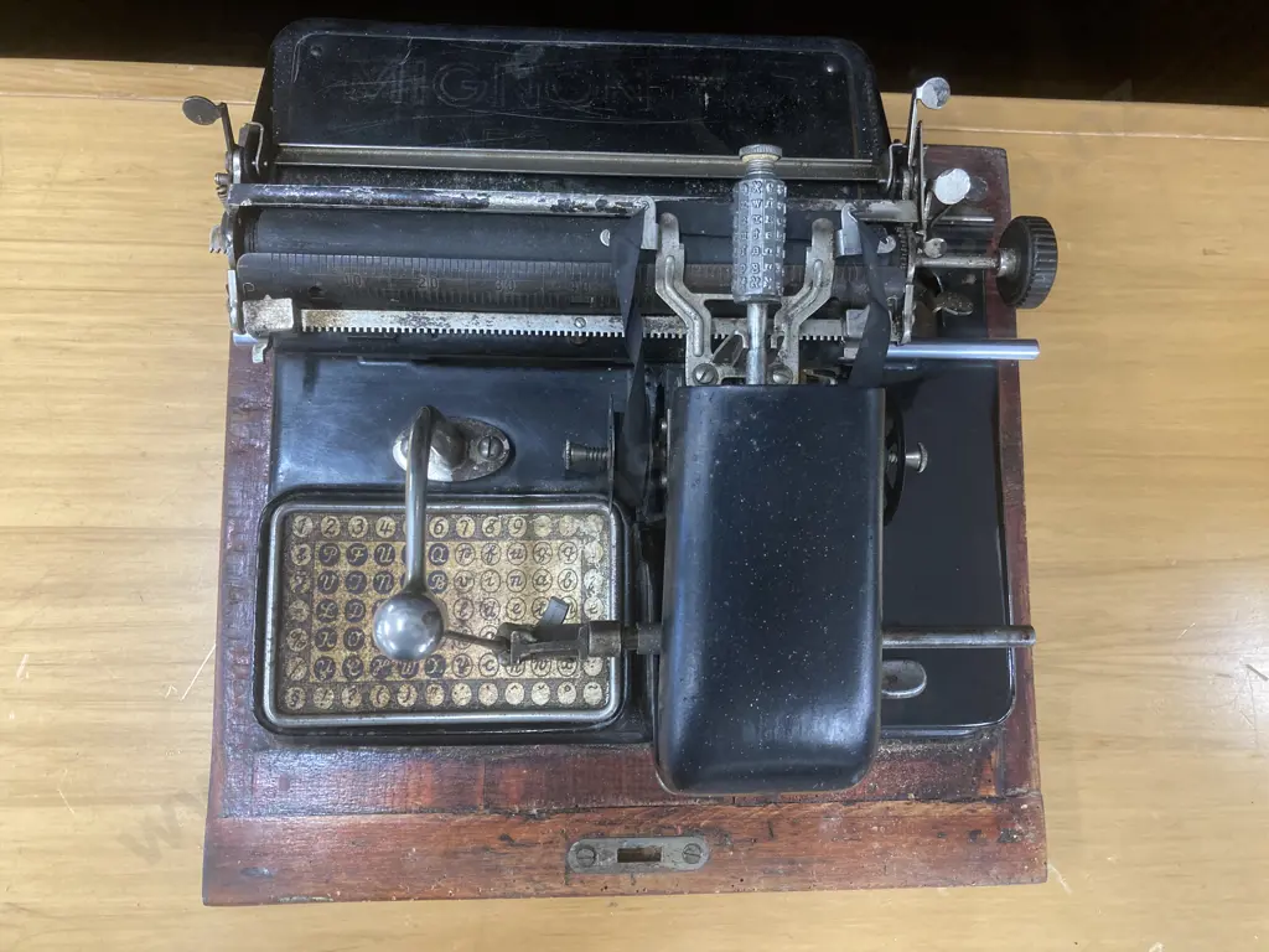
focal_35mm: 28
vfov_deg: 49.7
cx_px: 634
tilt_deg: -81.0
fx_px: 1026
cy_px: 476
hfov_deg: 63.4
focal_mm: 3.99
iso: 200
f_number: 1.8
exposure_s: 1/50
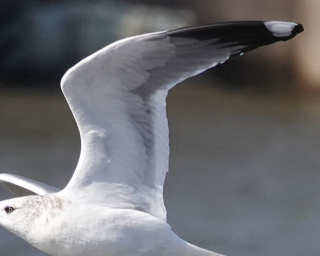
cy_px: 167
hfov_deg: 2.2
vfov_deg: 1.7
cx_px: 85
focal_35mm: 899
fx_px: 8513
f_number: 4
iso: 320
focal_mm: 219.82
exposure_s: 1/2000
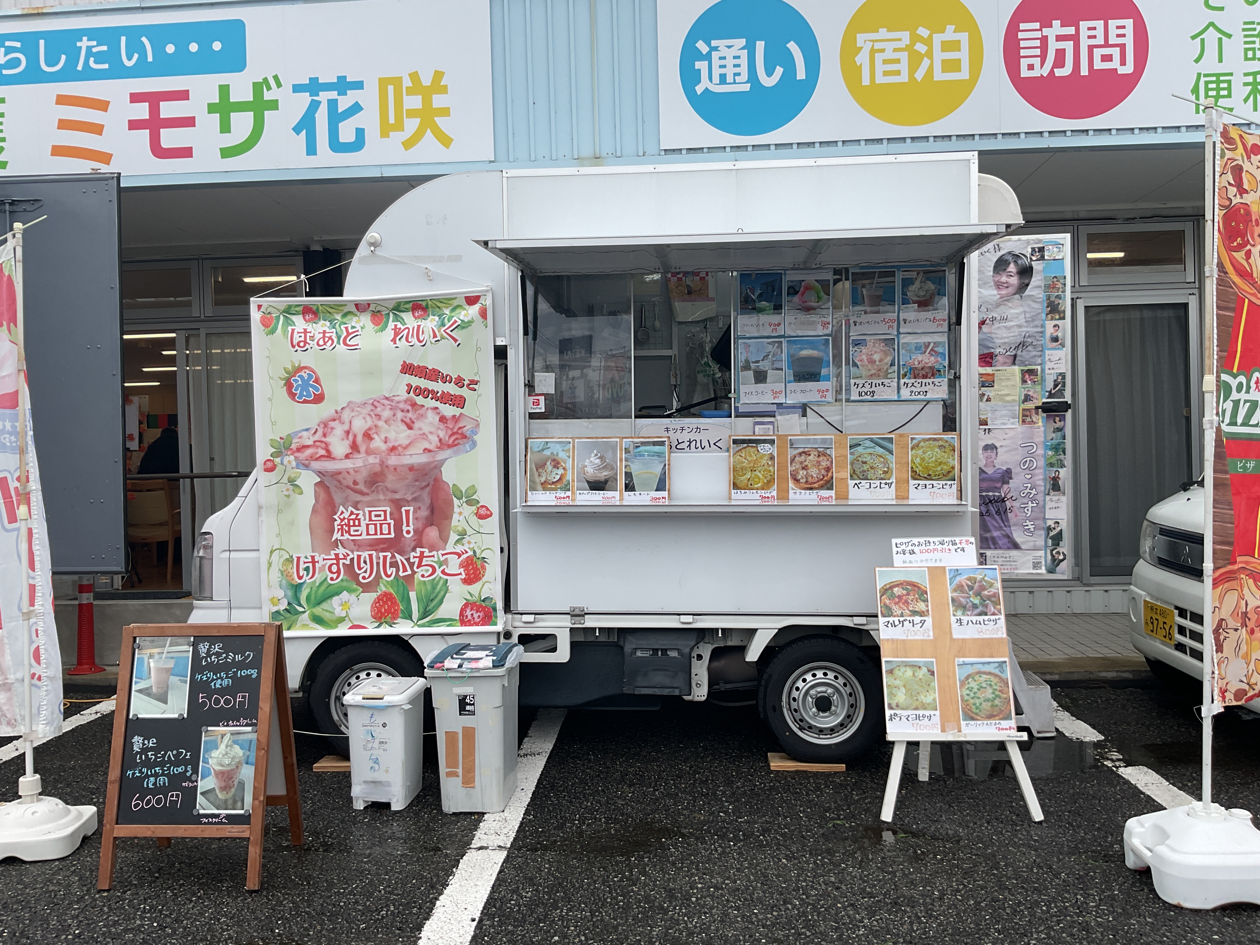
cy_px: 472
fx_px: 1056
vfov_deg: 48.2
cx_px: 630
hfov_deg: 61.7
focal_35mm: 29
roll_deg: +0.9
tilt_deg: +0.6
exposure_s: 1/400
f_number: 1.8
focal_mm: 3
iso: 16
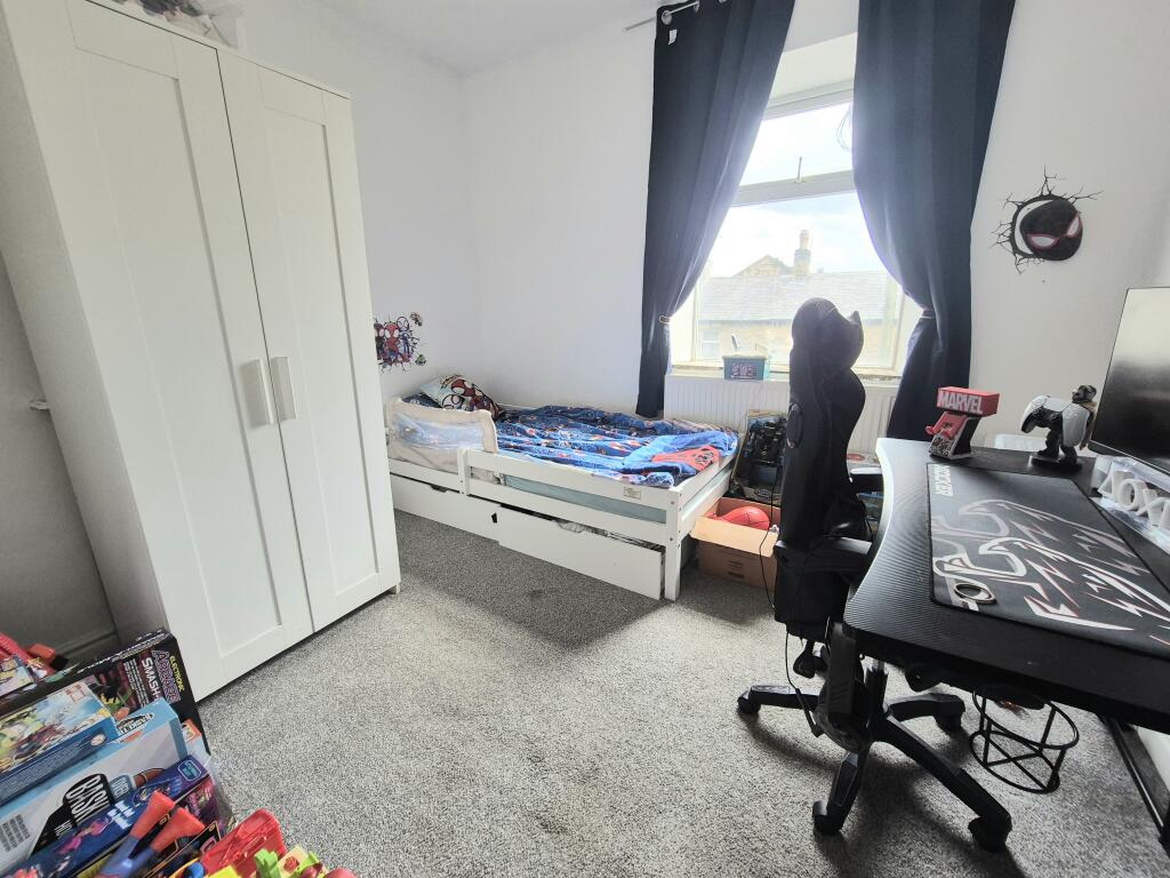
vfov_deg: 89.9
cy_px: 439
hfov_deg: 106.2
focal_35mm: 13
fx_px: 439
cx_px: 585
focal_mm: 2.2
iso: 100
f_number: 2.2
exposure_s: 1/50
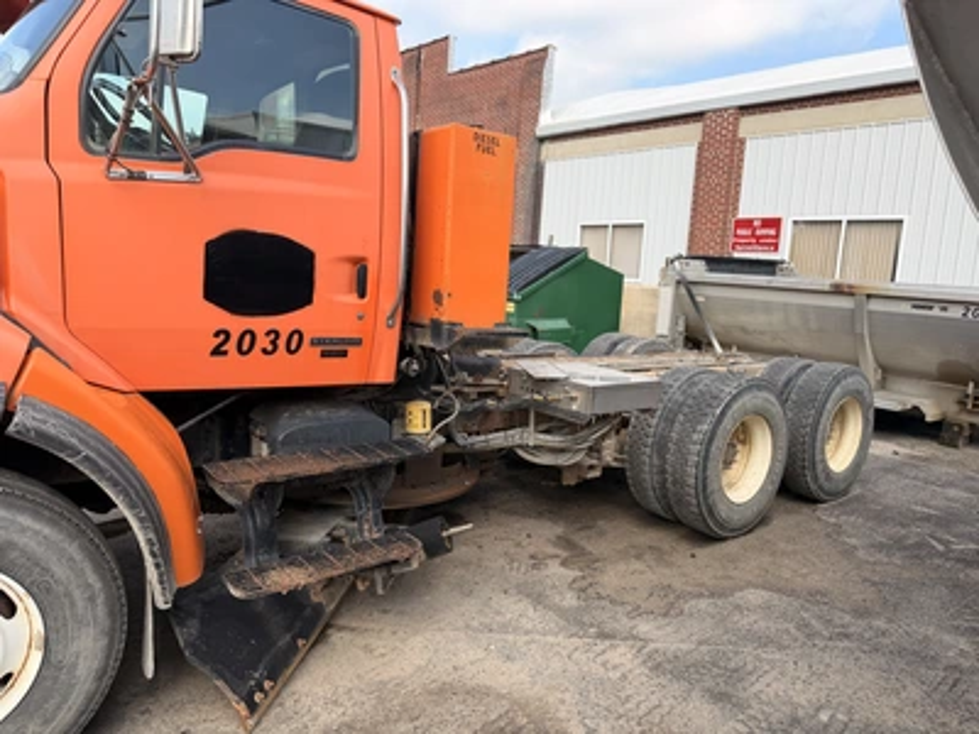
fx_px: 679
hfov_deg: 71.6
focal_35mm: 24
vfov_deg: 56.8
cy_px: 367
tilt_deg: -11.3
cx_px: 490
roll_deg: -3.8
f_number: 1.78
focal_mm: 6.76
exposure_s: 1/1727
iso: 80
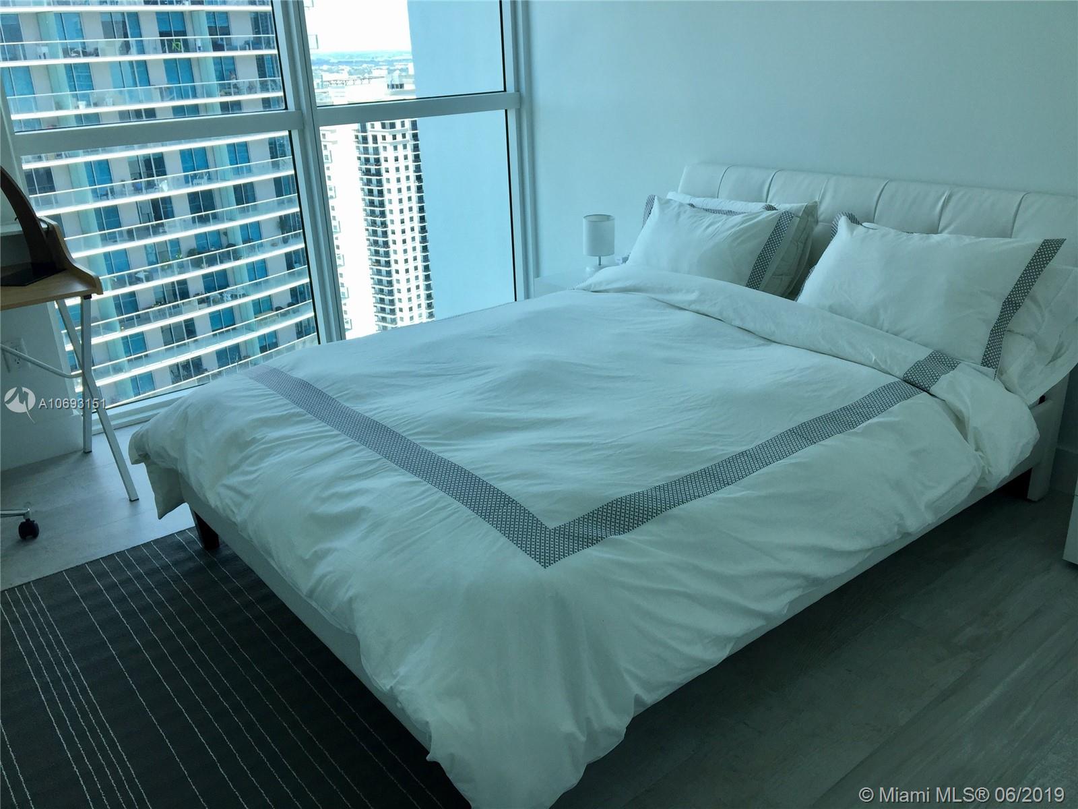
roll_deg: +1.2
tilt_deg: -20.7
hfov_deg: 61.7
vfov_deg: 48.2
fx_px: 903
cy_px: 404
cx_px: 539
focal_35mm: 29
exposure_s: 1/282
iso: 32
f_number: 2.2
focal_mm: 4.15
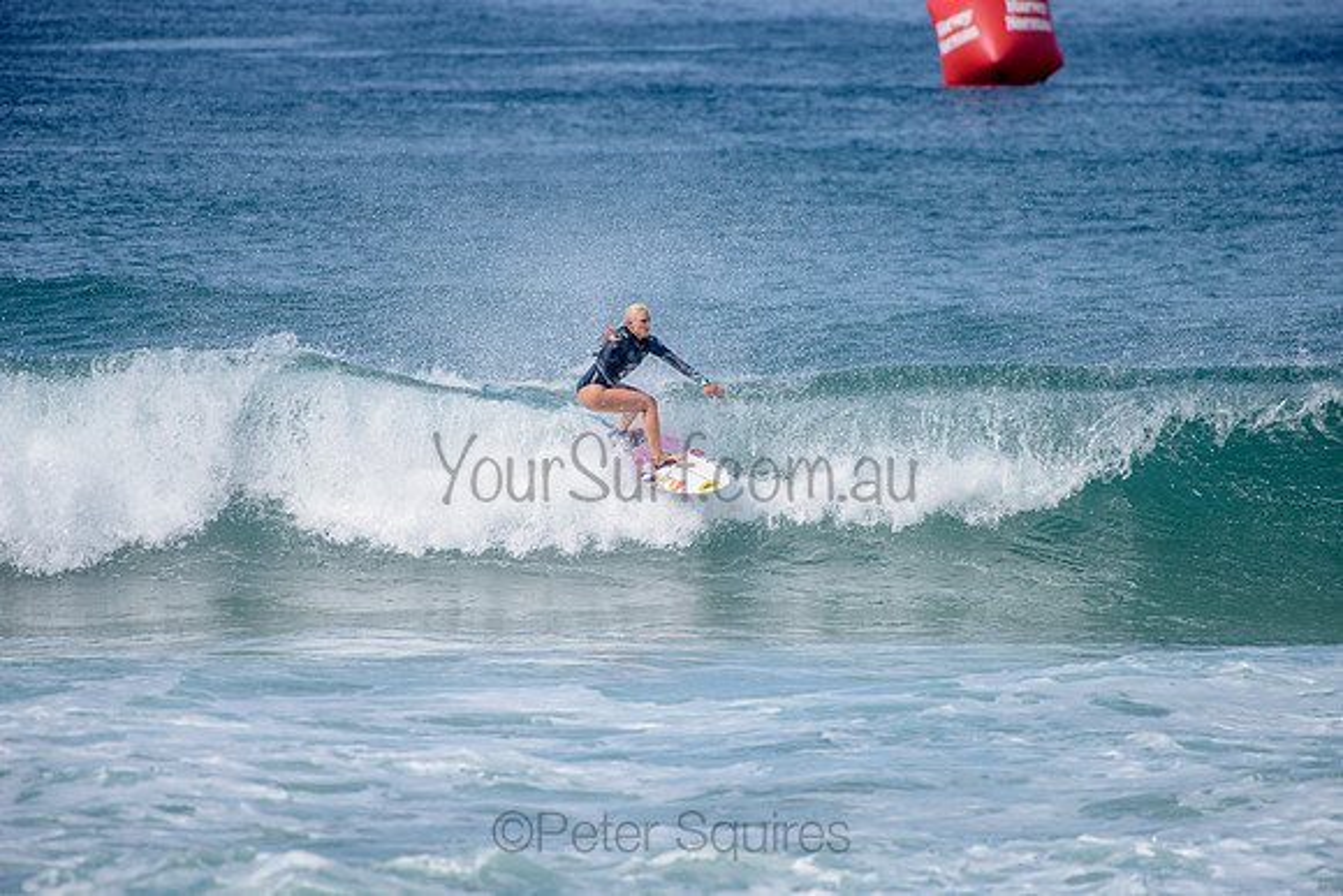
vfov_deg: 2.8
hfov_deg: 4.1
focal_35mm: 500
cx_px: 672
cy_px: 448
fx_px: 18656
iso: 250
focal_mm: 500
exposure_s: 1/2500
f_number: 6.3
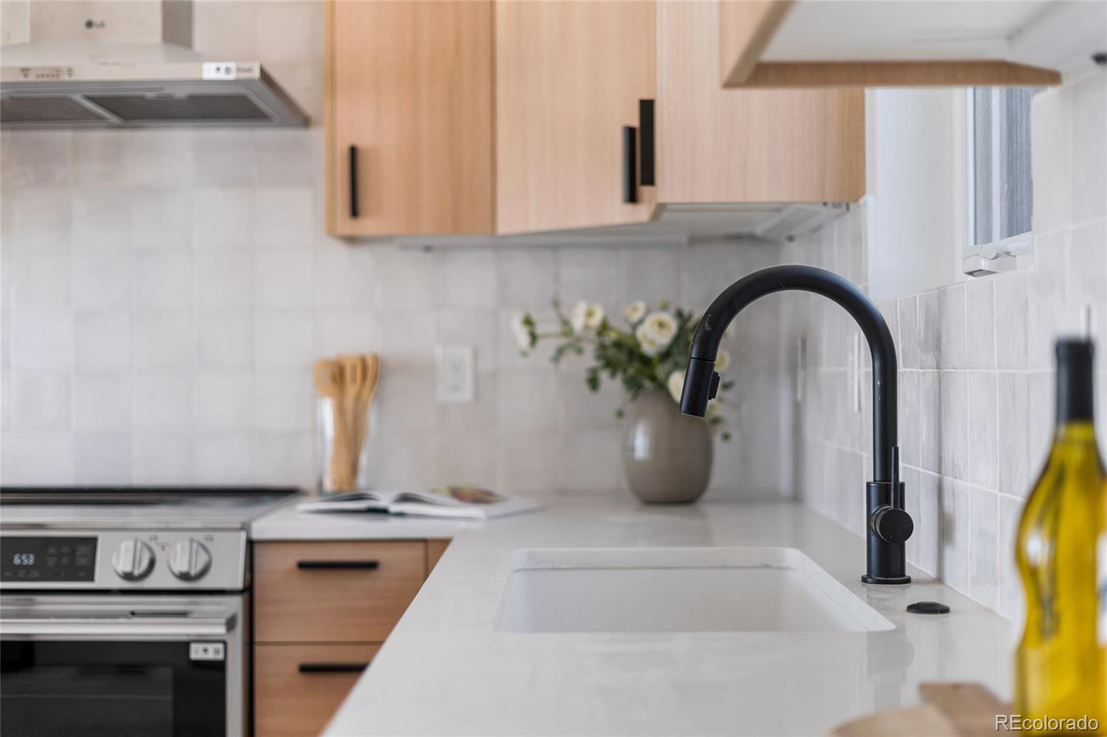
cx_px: 554
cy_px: 368
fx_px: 1537
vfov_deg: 27.0
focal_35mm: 50
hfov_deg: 39.6
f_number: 1.8
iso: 500
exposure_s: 1/100
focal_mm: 50
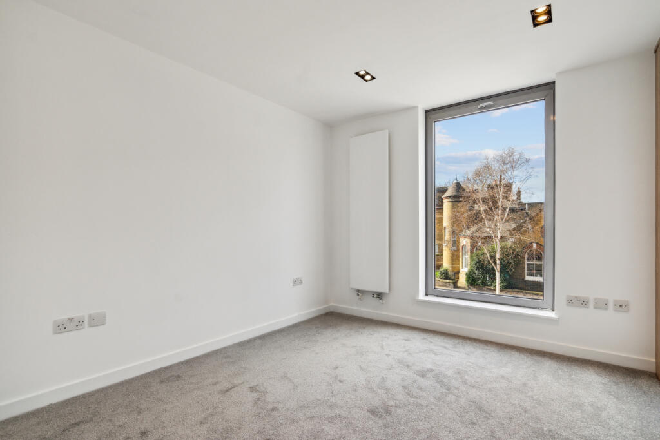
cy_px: 220
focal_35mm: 16
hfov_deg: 96.7
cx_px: 330
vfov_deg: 73.8
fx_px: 293
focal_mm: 16
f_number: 10
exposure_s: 1/320
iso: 1000
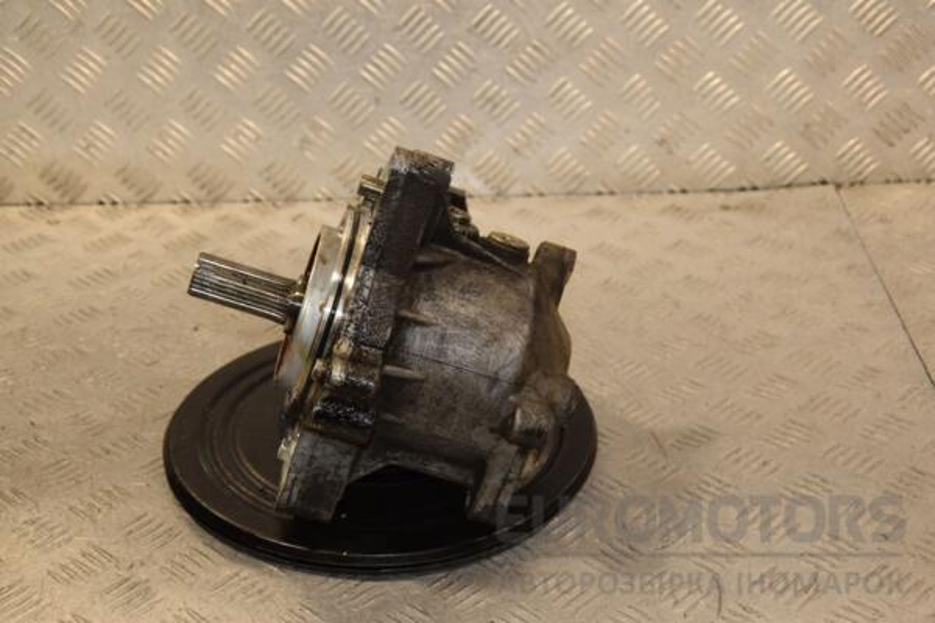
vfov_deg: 21.6
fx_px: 1636
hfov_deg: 31.9
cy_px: 312
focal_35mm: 63
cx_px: 468
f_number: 5.6
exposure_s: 1/200
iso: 800
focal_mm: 42
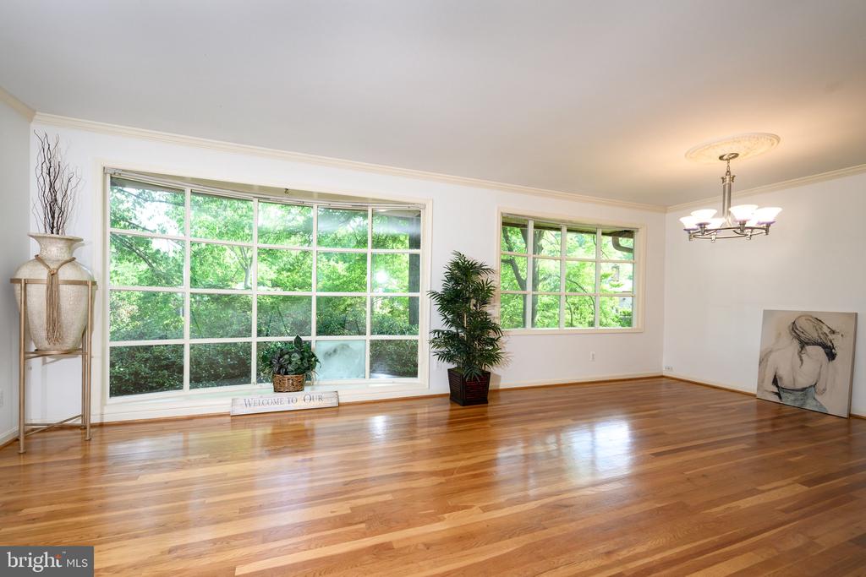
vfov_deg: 75.5
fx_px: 373
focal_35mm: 16
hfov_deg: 98.5
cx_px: 433
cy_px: 288
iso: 320
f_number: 6.3
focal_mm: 15.5
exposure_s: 1/60
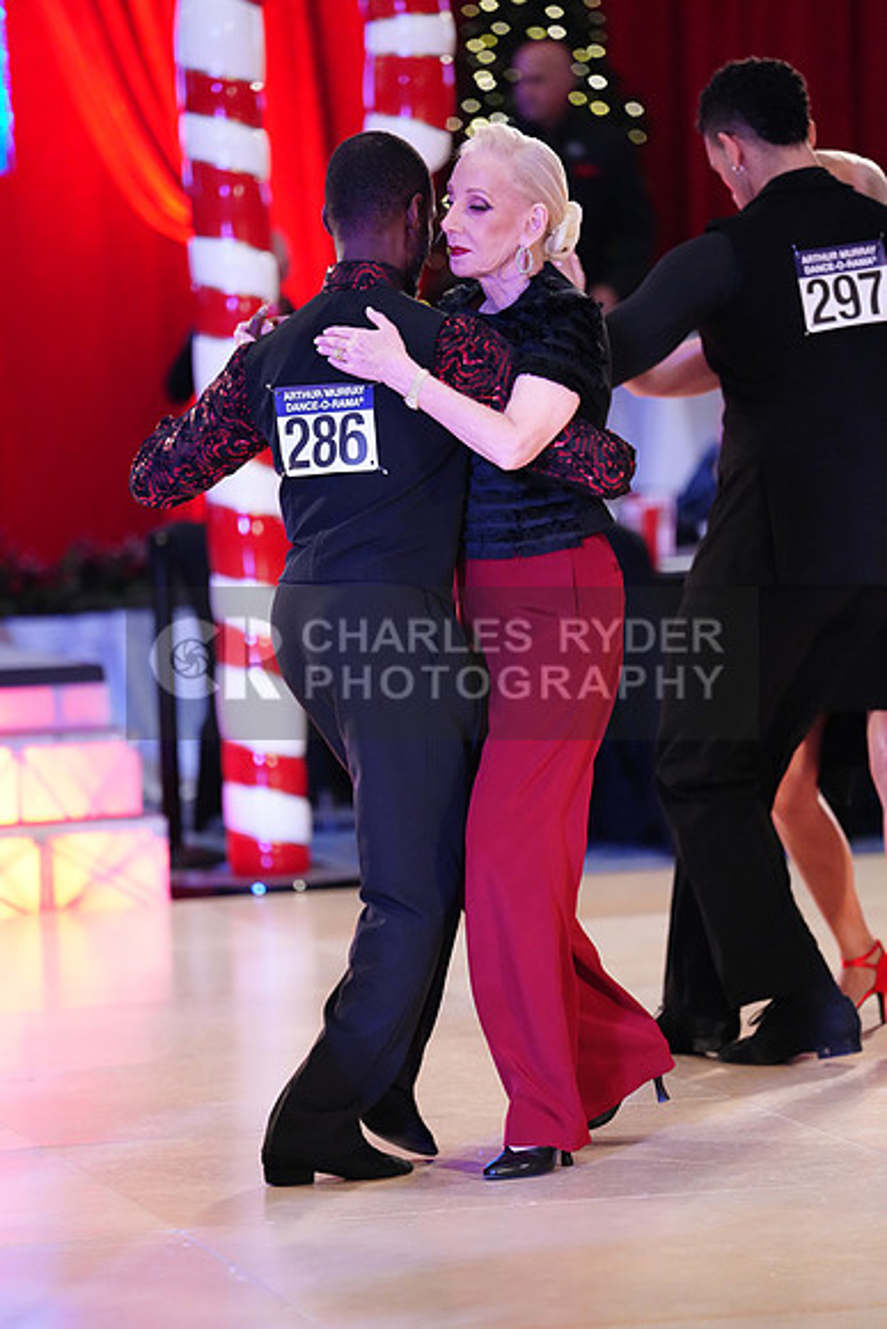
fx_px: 6574
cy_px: 664
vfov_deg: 11.5
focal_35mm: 178
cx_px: 444
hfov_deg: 7.7
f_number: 2.8
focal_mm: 178
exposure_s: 1/400
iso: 5000
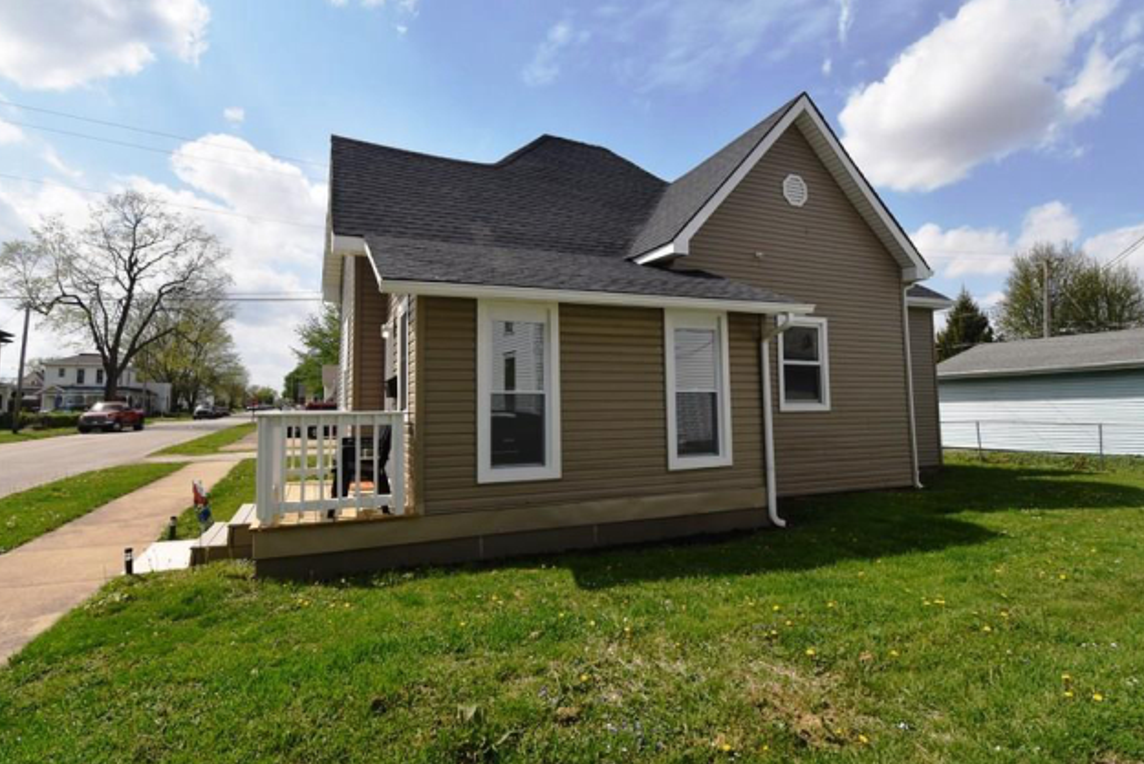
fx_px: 572
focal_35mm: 18
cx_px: 558
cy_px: 350
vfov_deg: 67.3
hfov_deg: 90.0
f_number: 11
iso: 100
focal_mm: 10
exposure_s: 1/200
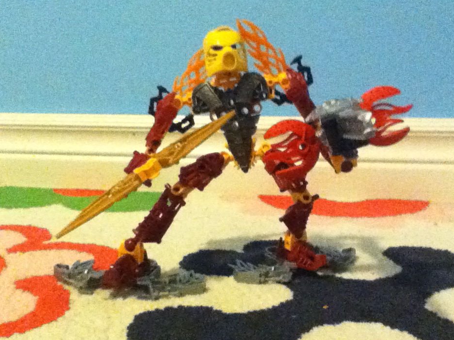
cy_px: 173
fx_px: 433
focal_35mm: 33
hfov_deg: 55.4
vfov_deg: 42.9
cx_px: 233
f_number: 2.4
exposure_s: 1/15
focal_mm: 3.85
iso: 1000
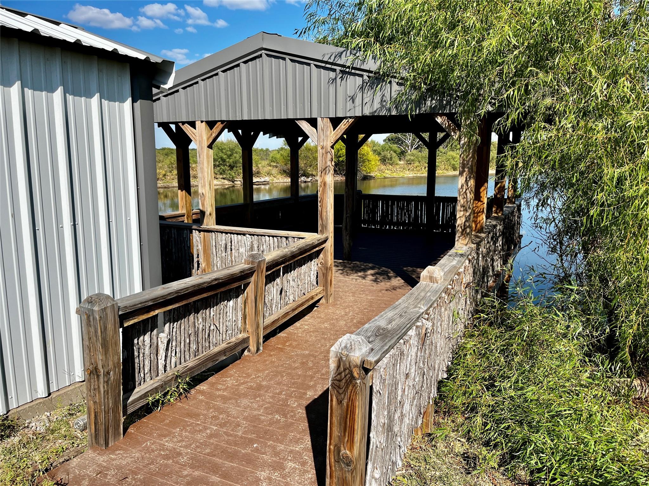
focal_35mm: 26
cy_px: 243
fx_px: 487
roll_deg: +1.0
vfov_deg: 53.1
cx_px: 324
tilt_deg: -12.9
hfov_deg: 67.3
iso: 50
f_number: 1.6
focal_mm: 5.1
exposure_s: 1/3135
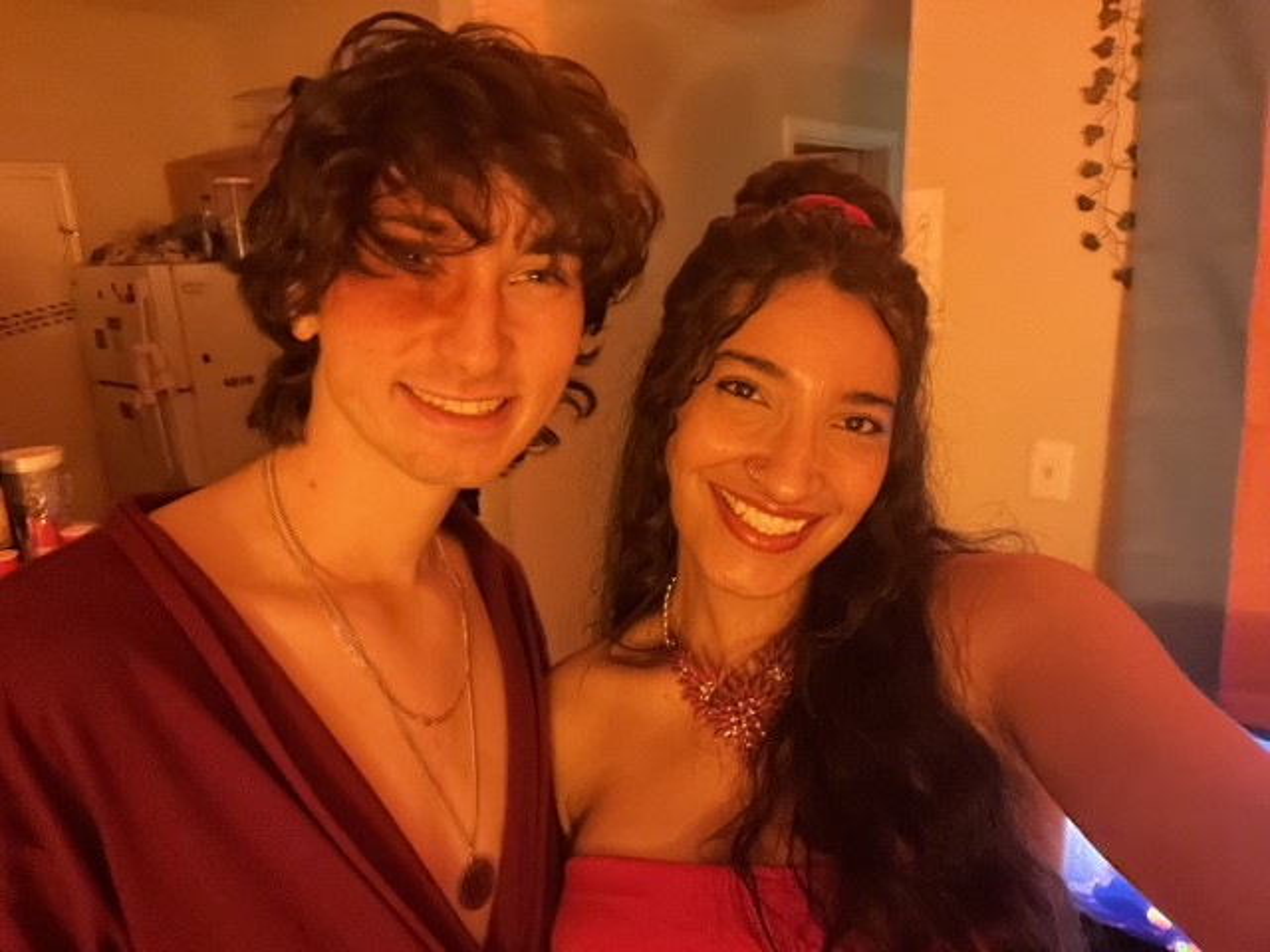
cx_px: 635
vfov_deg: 58.9
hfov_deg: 73.9
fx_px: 844
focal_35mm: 23
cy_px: 476
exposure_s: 1/15
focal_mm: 2.71
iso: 1250
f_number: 2.2
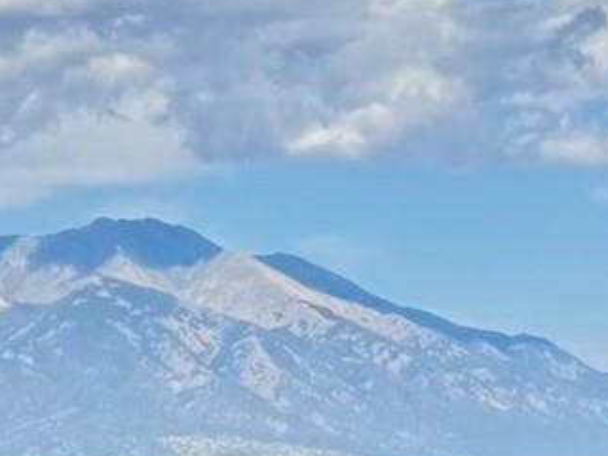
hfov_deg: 8.1
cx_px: -308
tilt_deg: +0.1
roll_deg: -0.3
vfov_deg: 6.2
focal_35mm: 240
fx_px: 4215
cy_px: 492
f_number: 1.78
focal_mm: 6.76
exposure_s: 1/3534
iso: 100
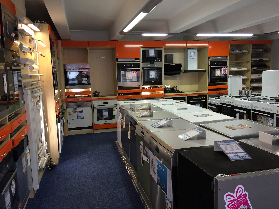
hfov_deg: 61.7
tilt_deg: -7.6
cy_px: 104
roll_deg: +1.7
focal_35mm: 29
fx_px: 234
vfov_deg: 48.2
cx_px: 140
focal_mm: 4.15
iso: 64
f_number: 2.2
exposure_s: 1/33
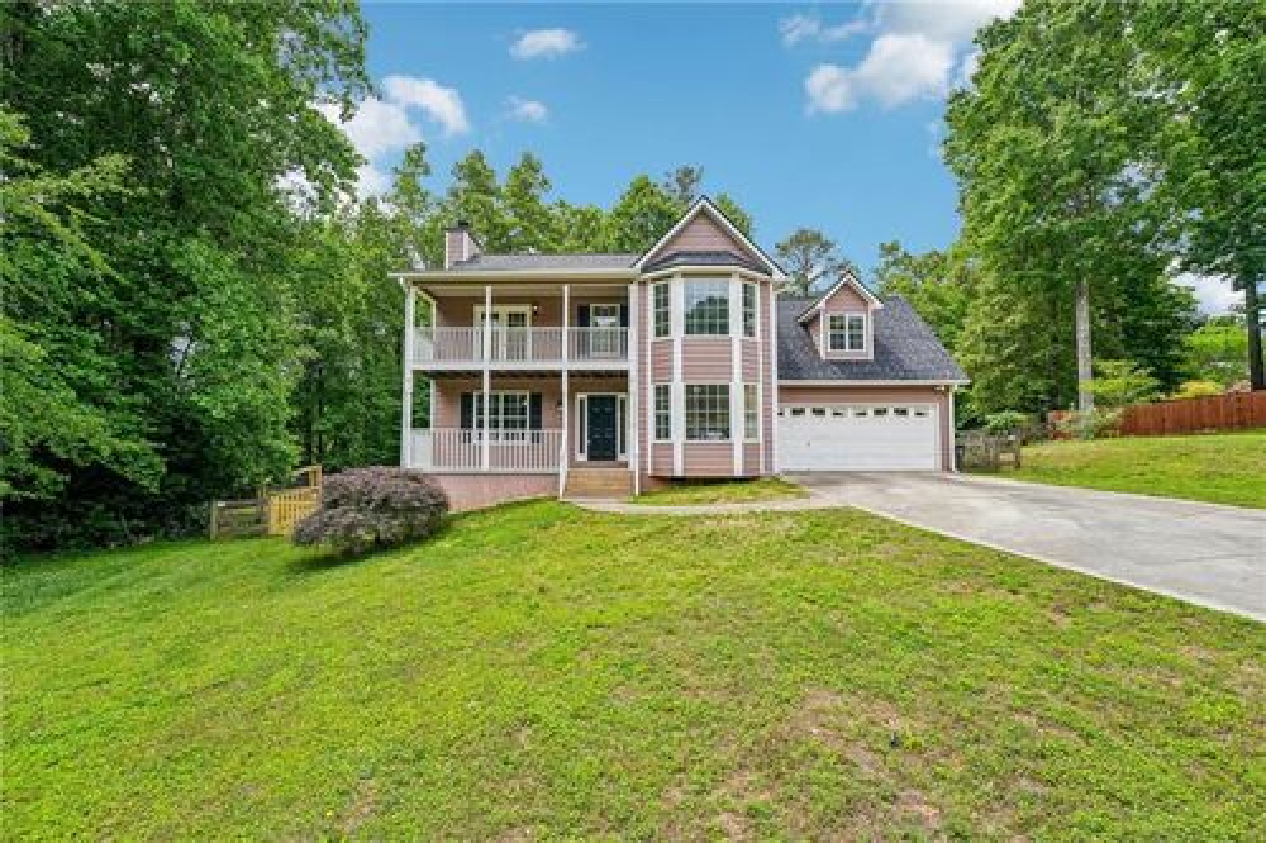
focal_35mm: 15
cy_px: 422
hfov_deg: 100.4
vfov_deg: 77.3
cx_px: 633
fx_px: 527
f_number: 8
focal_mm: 15
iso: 100
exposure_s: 1/125
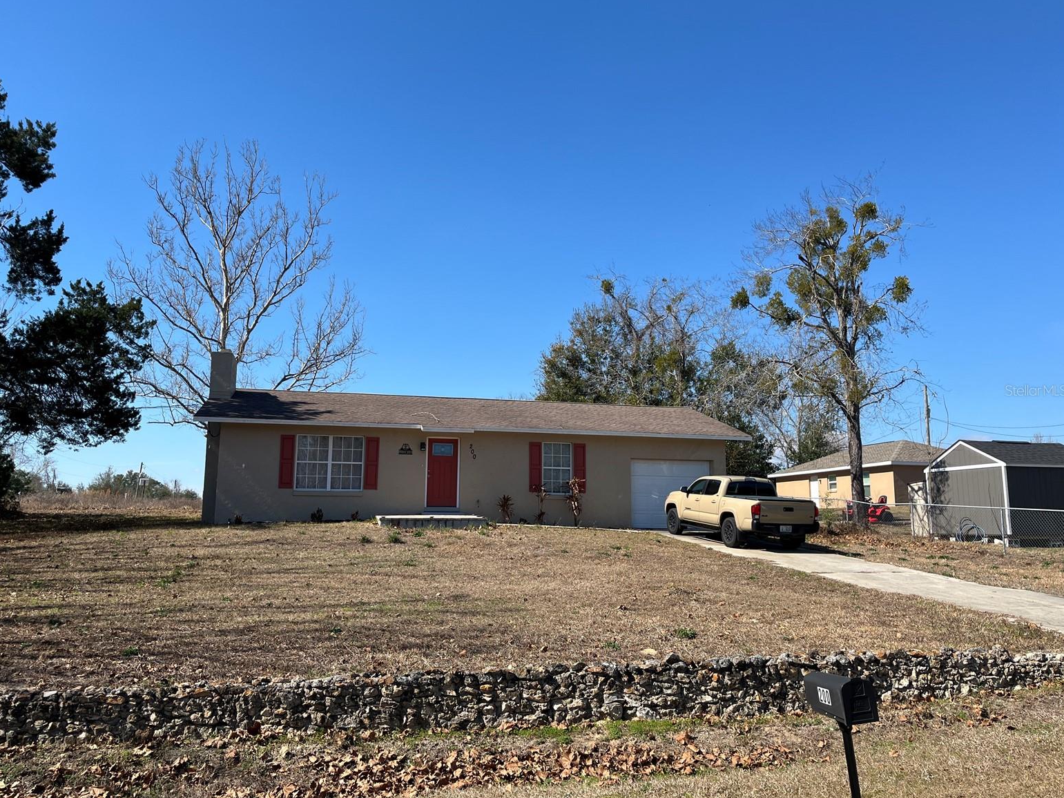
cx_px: 518
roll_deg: +0.7
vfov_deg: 51.4
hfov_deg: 65.3
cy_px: 390
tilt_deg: +9.9
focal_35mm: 27
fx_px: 830
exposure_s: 1/3311
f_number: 1.6
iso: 50
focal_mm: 5.1
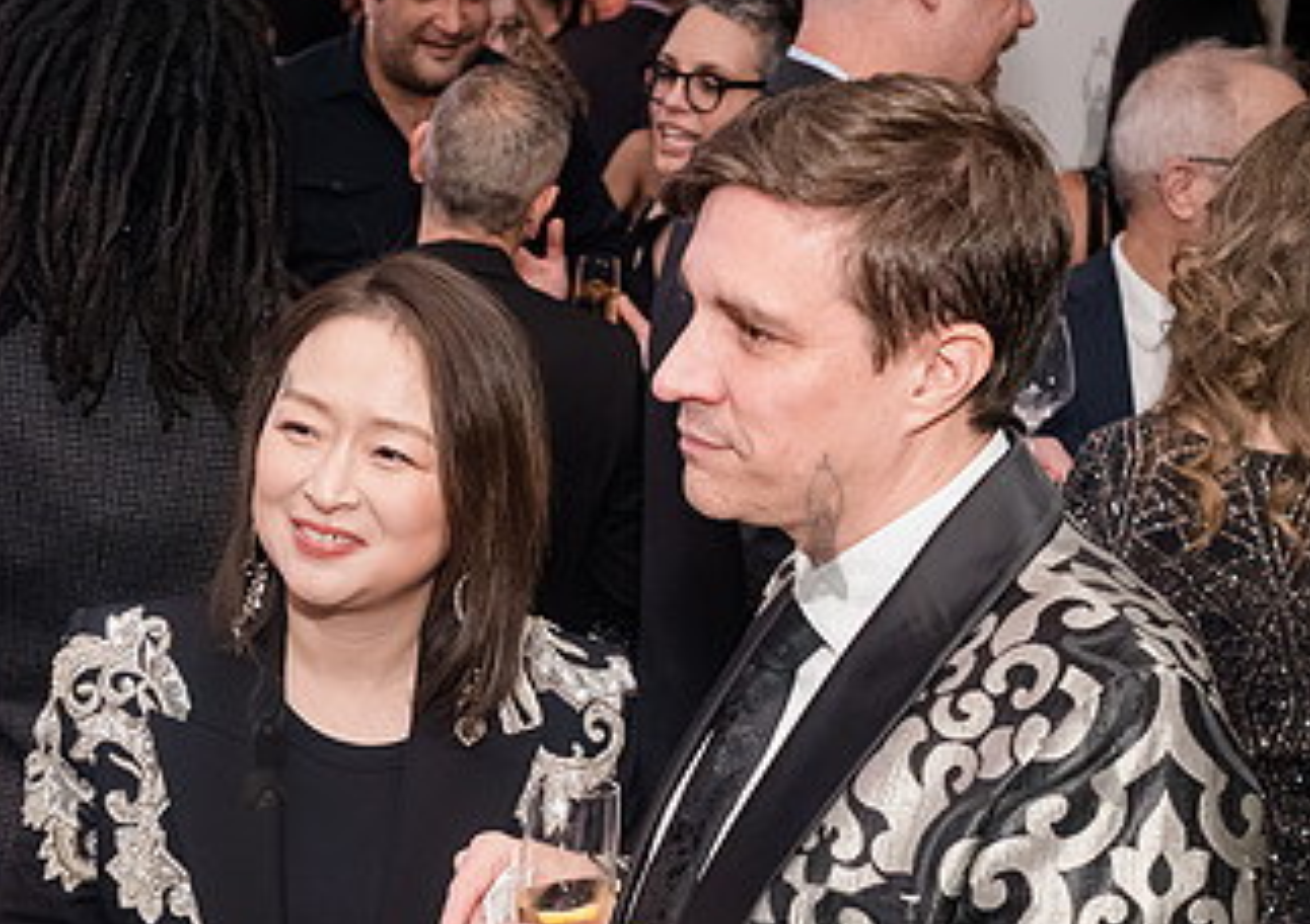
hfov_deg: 28.8
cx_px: 381
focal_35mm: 68
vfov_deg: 20.5
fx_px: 2520
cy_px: 766
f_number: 5
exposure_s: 1/400
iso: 8000
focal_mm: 35
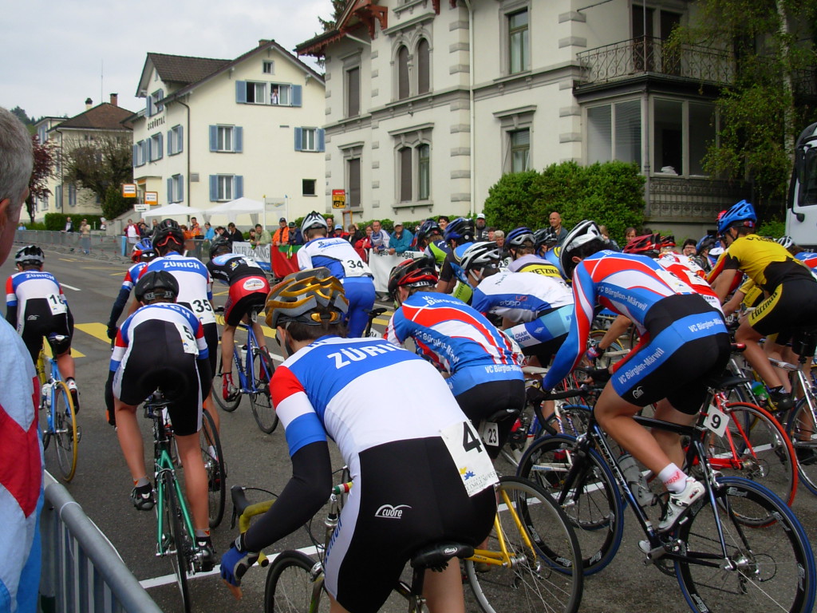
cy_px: 306
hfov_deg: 49.0
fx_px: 897
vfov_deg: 37.7
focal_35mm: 38
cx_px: 408
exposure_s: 1/645
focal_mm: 6.3
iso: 50
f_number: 2.9
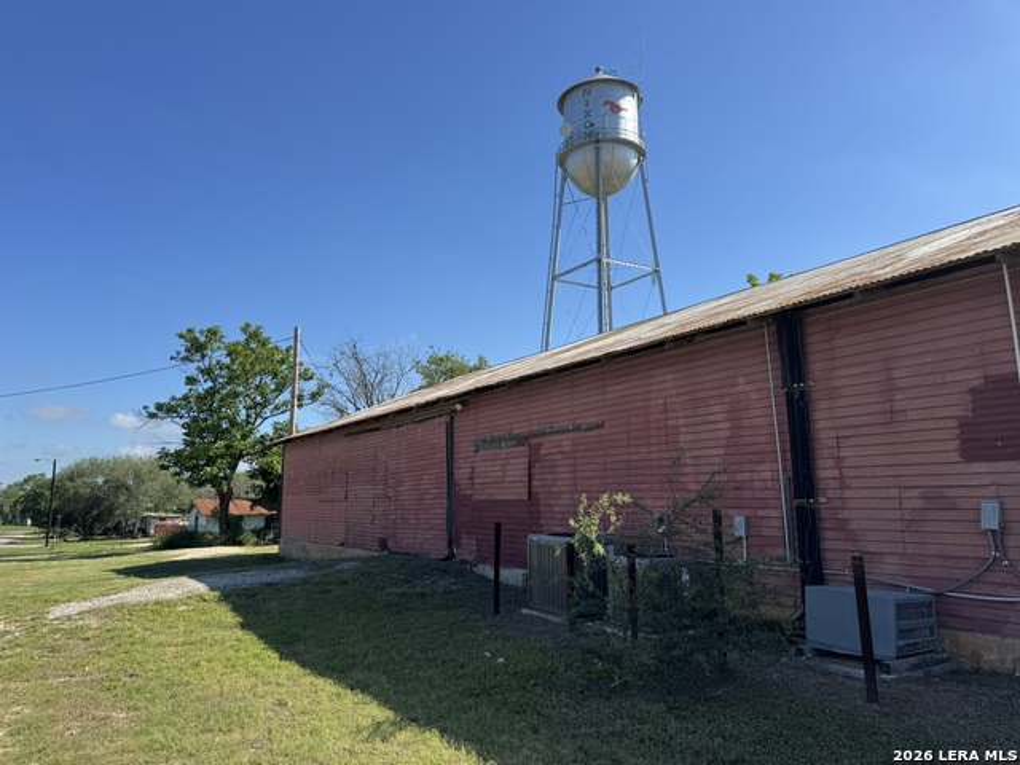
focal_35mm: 24
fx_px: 707
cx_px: 510
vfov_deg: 56.8
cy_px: 382
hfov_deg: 71.6
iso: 80
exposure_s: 1/3597
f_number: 1.78
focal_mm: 6.76
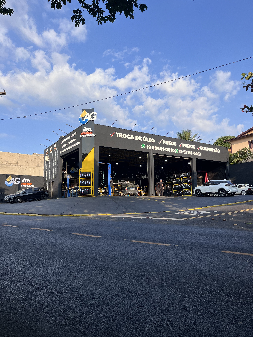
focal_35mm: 26
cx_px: 126
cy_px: 168
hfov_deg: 53.1
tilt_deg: +7.1
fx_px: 253
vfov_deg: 67.3
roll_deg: +1.4
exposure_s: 1/1832
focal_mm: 5.1
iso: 50
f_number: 1.6
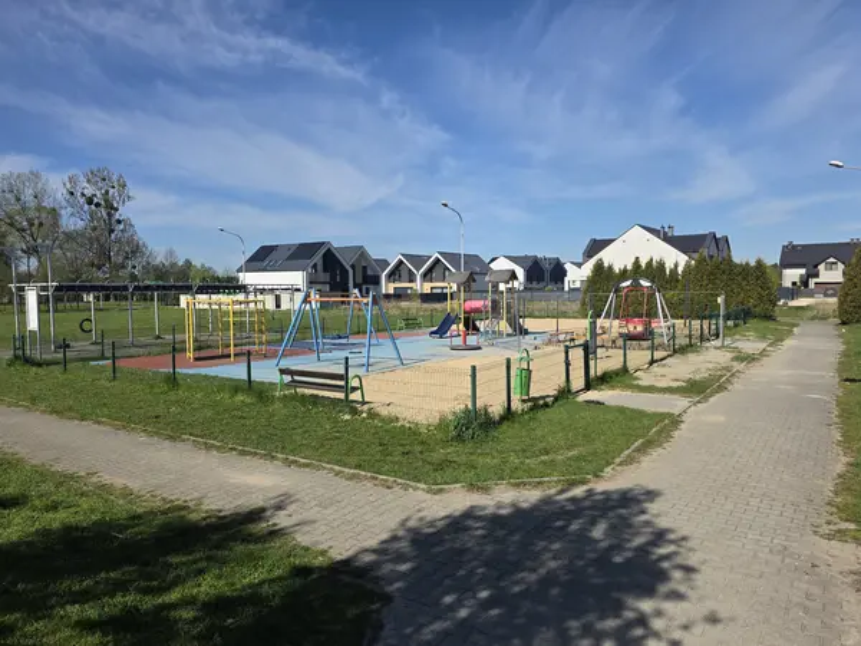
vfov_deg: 58.9
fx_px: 572
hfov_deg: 73.9
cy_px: 323
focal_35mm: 23
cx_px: 430
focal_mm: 6.3
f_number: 1.7
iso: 80
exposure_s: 1/6809
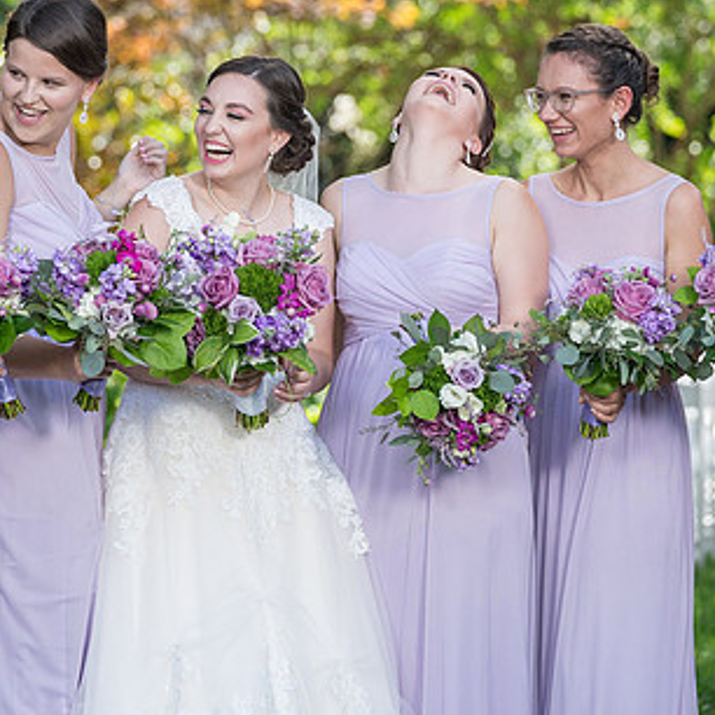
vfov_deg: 7.9
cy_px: 319
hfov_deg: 7.9
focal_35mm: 221
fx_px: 5164
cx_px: 297
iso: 100
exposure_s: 1/200
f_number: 4
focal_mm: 132
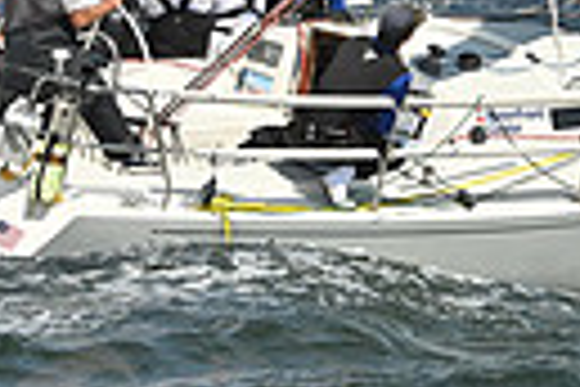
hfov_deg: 6.5
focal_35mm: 315
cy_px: -313
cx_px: 602
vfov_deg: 4.3
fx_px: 5075
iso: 250
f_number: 9
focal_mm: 70
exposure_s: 1/1250
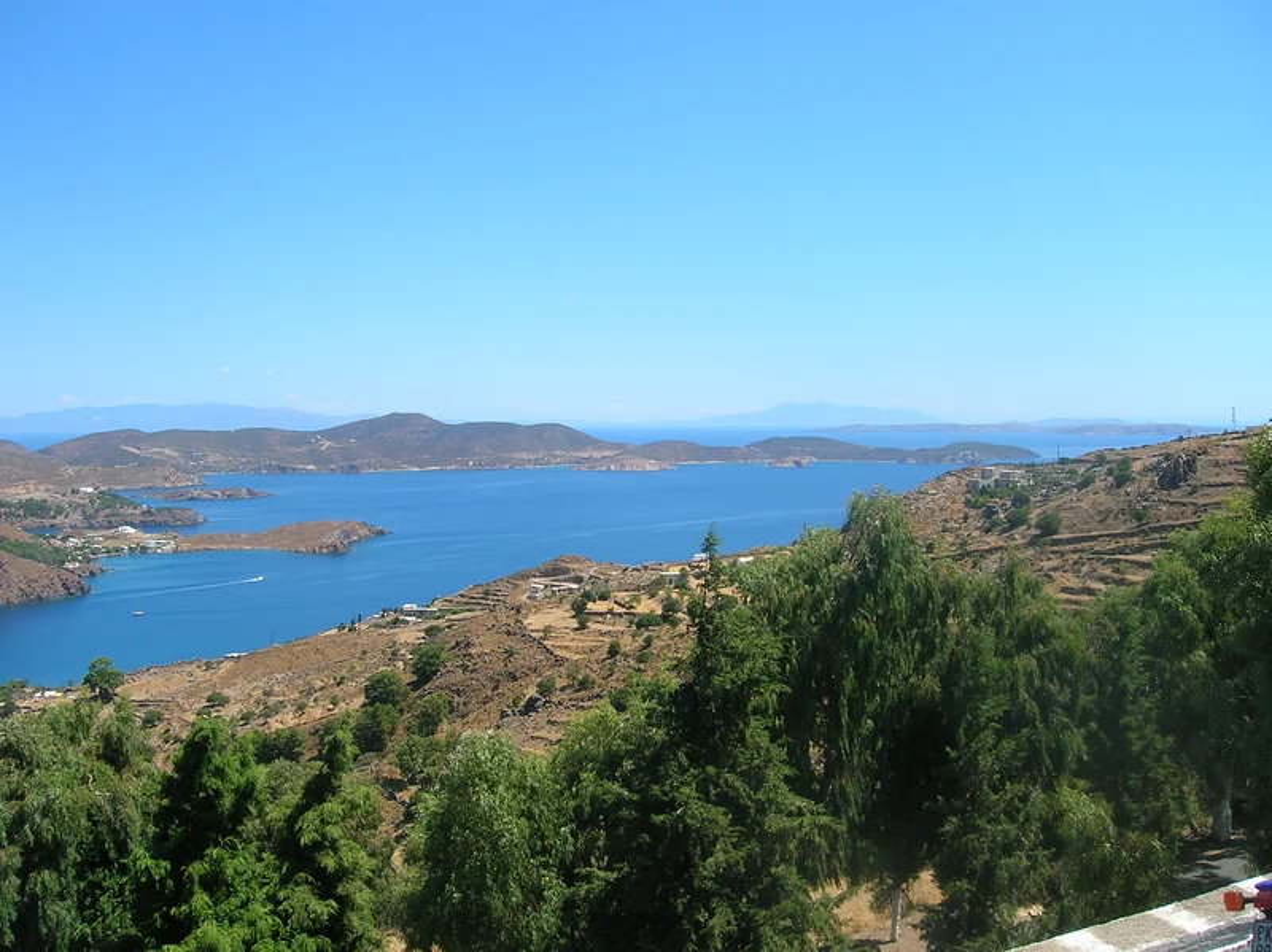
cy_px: 476
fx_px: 1249
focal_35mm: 34
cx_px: 636
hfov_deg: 54.0
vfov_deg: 41.8
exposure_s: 1/343
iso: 50
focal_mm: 5.7
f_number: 4.9
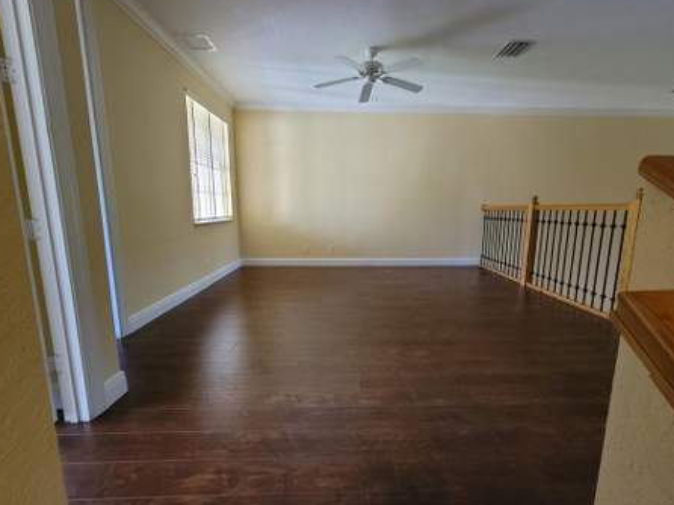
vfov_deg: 85.6
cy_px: 252
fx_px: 272
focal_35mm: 14
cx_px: 346
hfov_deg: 102.1
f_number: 2.2
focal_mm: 2.2
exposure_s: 1/30
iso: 400
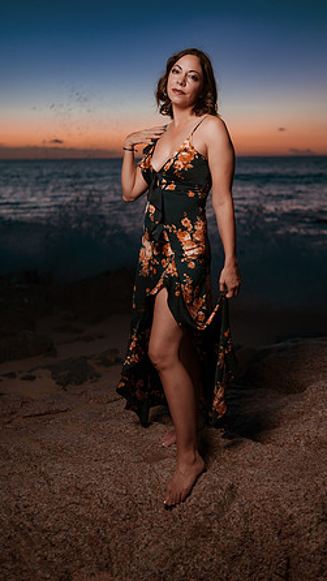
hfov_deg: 31.9
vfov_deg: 54.0
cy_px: 289
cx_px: 190
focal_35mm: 37
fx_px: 570
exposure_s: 1/125
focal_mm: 35
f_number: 1.8
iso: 400
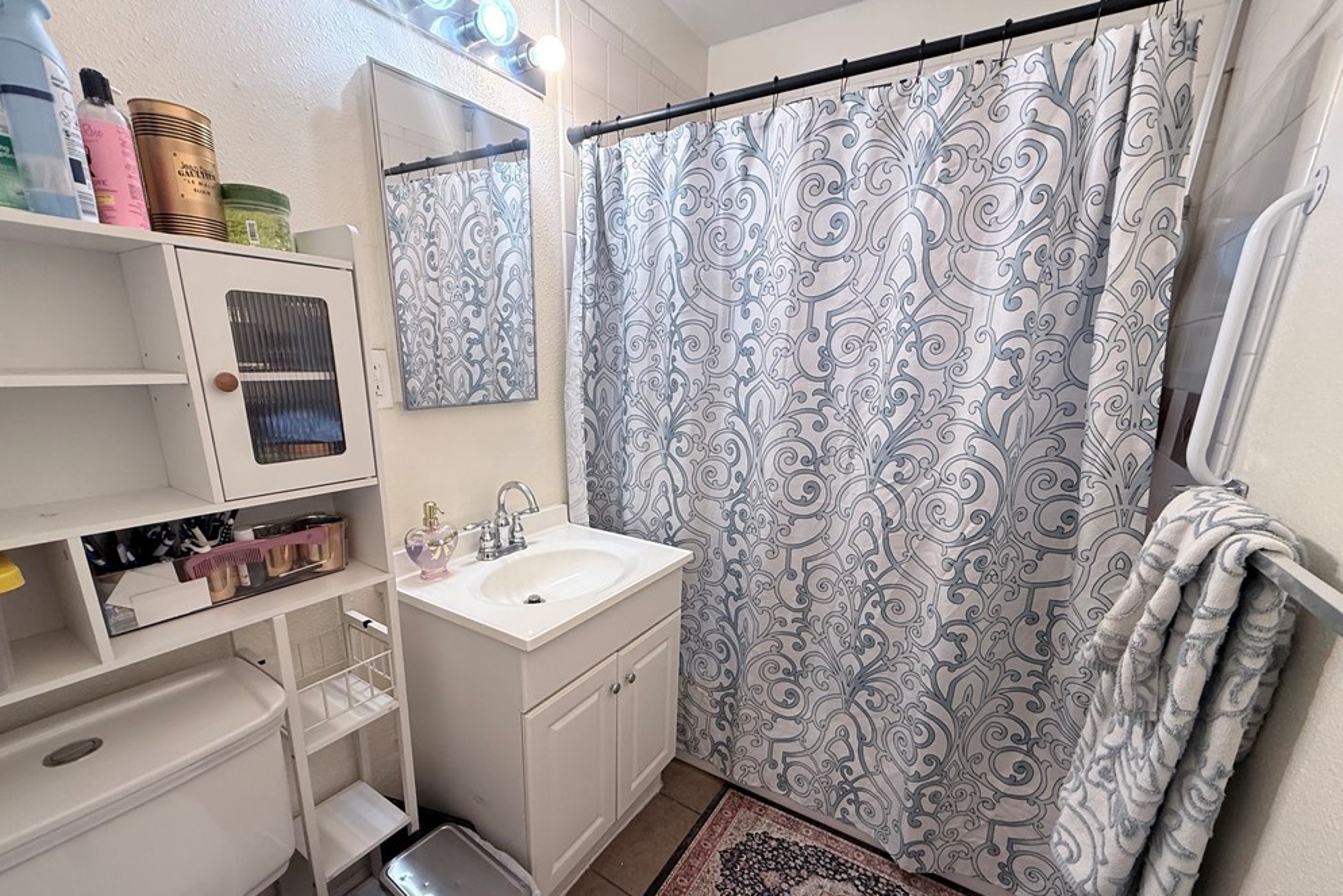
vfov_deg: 76.9
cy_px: 509
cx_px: 667
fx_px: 560
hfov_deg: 100.4
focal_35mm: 15
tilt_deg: -15.0
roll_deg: -1.6
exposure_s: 1/120
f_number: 2.2
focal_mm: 2.22
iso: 125
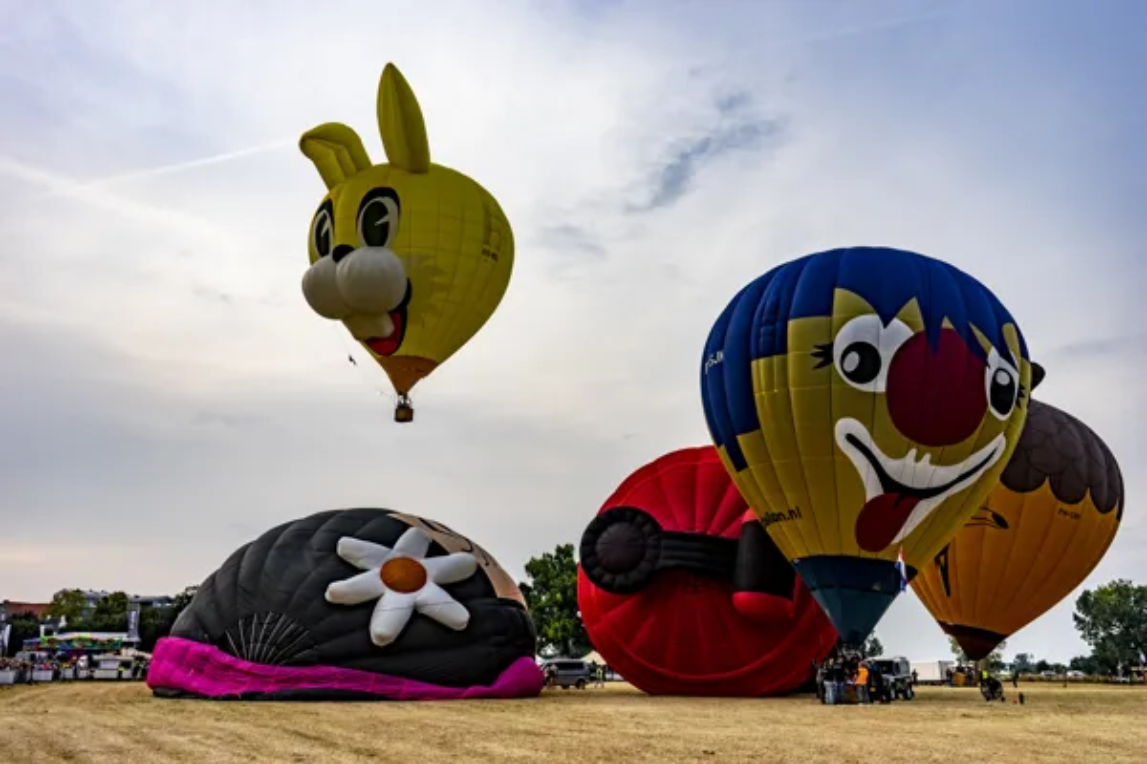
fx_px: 1019
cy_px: 382
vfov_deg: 41.1
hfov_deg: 58.7
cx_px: 574
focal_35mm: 32
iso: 640
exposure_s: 1/640
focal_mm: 32
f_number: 6.3
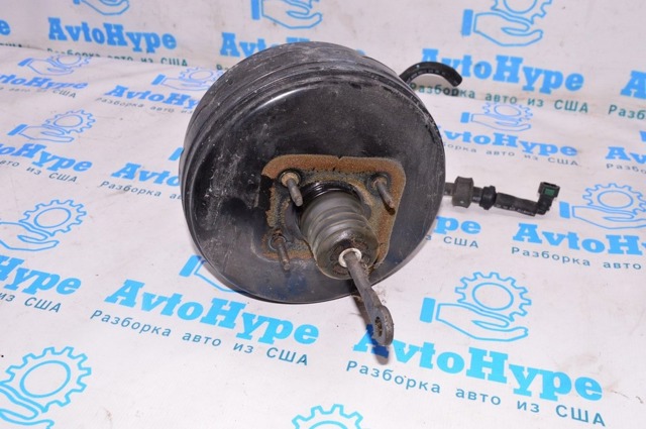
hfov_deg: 53.2
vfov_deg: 36.8
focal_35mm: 36
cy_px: 214
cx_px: 323
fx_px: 645
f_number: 8
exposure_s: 1/160
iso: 1600
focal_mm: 24
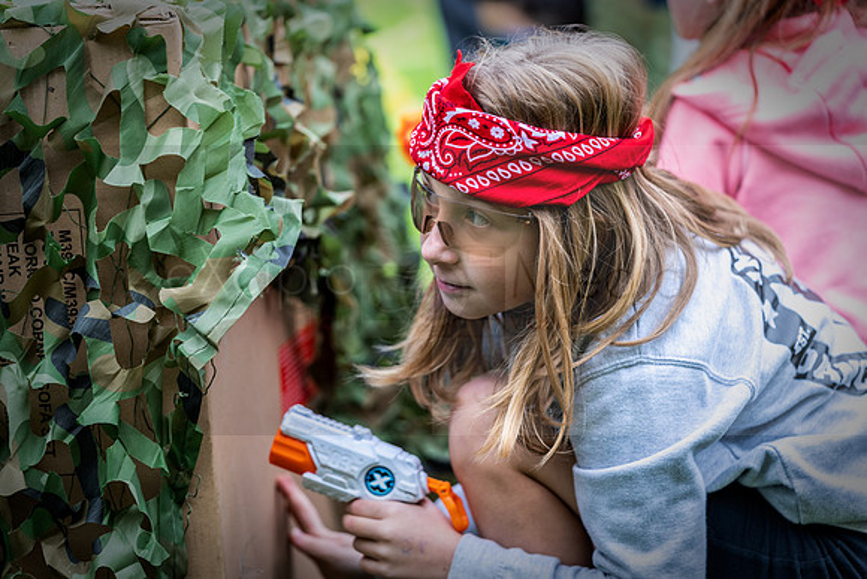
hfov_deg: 16.5
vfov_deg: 11.1
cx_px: 434
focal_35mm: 124
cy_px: 290
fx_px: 2987
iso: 100
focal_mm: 124
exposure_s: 1/125
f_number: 2.8
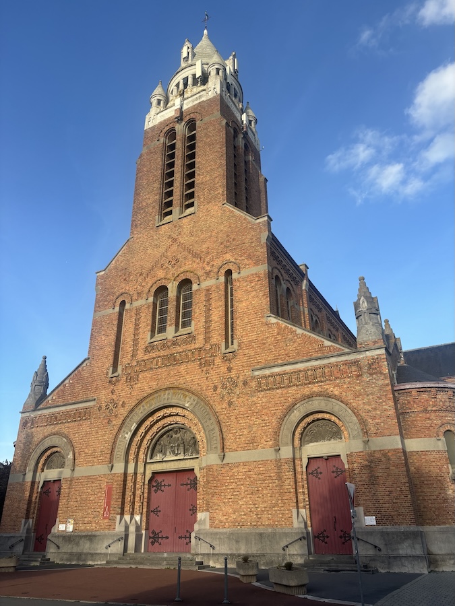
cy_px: 303
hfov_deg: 53.1
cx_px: 228
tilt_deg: +26.4
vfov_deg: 67.3
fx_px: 456
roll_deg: -0.3
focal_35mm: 26
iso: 50
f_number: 1.6
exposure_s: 1/1381
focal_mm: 5.96
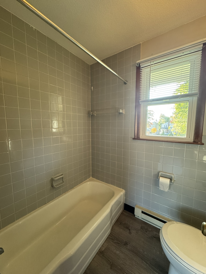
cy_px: 137
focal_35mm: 14
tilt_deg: -6.7
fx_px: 111
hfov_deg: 85.7
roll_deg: -0.3
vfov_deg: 102.1
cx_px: 103
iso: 320
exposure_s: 1/60
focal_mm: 2.22
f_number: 2.2
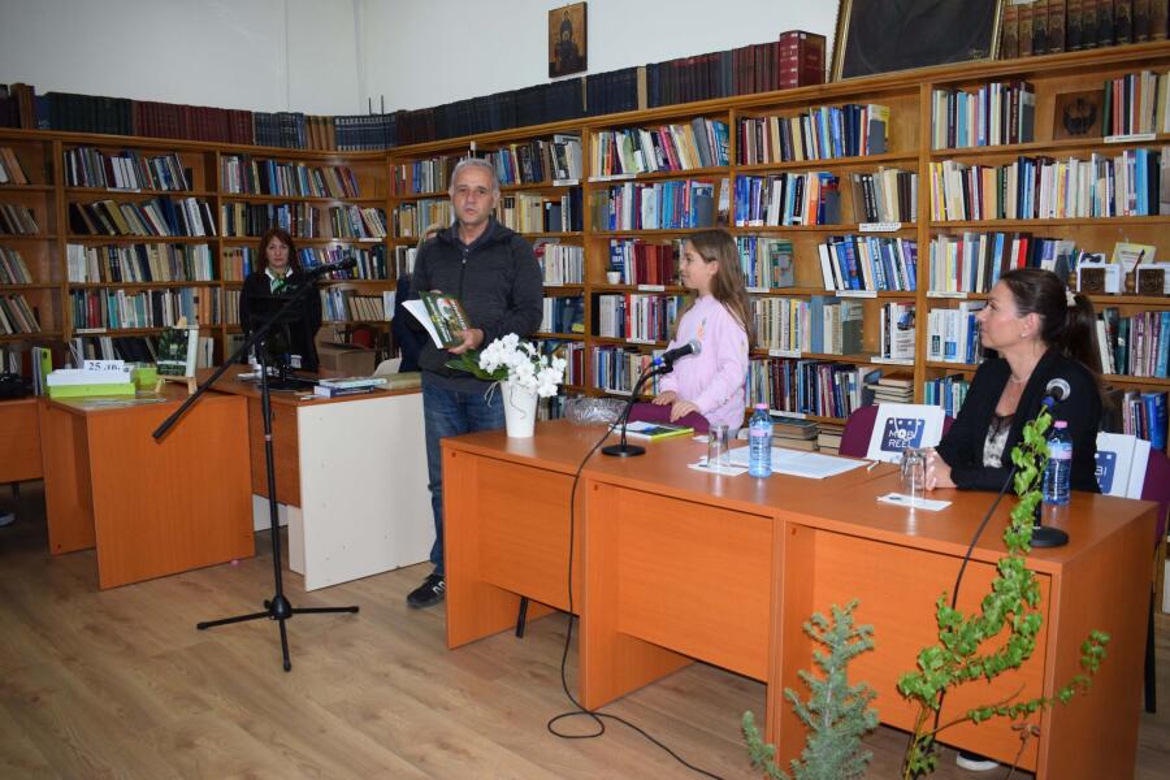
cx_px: 585
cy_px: 390
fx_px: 975
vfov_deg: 43.6
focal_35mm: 30
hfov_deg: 61.9
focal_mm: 20
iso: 800
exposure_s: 1/80
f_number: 4.5
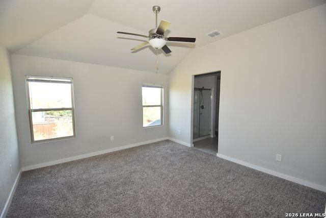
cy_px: 109
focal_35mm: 15
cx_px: 163
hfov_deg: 100.4
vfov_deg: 77.4
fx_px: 136
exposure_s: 1/160
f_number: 4.5
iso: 800
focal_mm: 10
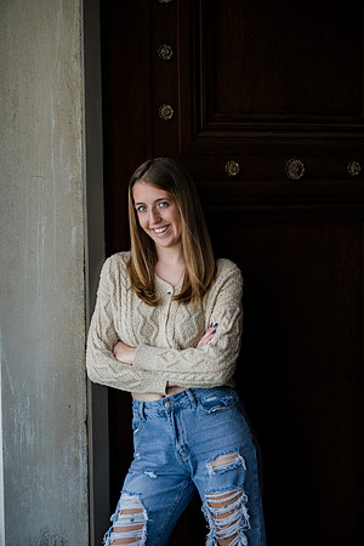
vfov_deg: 28.5
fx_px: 1077
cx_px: 182
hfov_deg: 19.2
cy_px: 273
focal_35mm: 71
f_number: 2.8
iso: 250
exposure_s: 1/250
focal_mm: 71
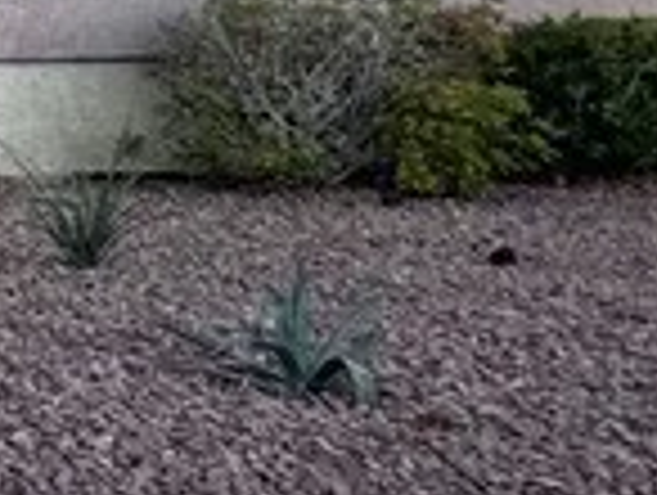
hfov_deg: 12.9
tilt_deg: +9.2
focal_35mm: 98
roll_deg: +0.4
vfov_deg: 14.1
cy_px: -274
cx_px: -1076
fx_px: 1863
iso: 40
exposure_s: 1/375
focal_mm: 2.22
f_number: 2.2
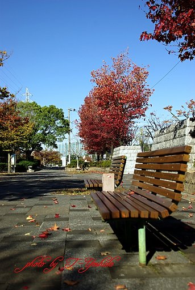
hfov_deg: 27.3
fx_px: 401
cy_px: 145
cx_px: 98
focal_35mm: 50
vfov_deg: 39.9
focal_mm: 33
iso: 100
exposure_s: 1/500
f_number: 5.6
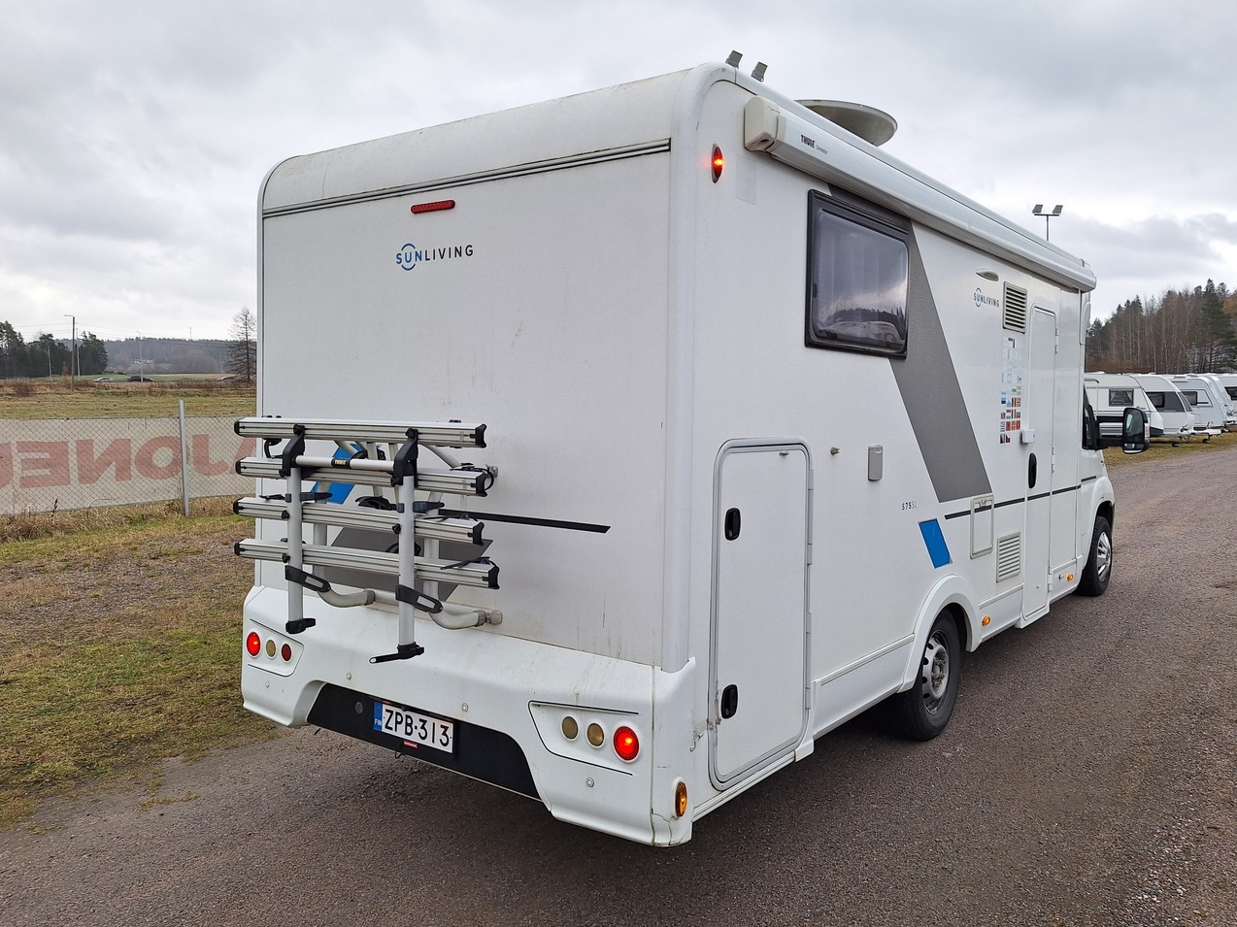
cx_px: 680
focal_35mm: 26
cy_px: 443
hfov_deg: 67.2
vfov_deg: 53.0
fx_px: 929
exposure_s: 1/109
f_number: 1.8
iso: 40
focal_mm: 5.54
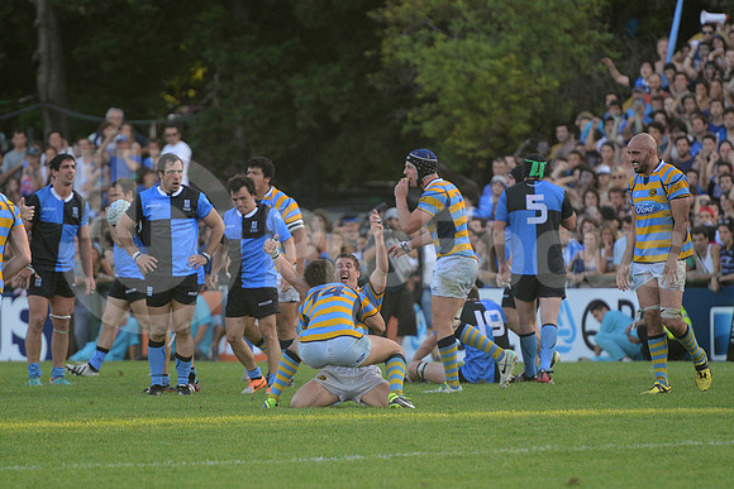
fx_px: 5506
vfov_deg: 5.1
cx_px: 367
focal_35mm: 270
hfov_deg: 7.6
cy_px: 244
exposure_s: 1/500
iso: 1000
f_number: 4
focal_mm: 270
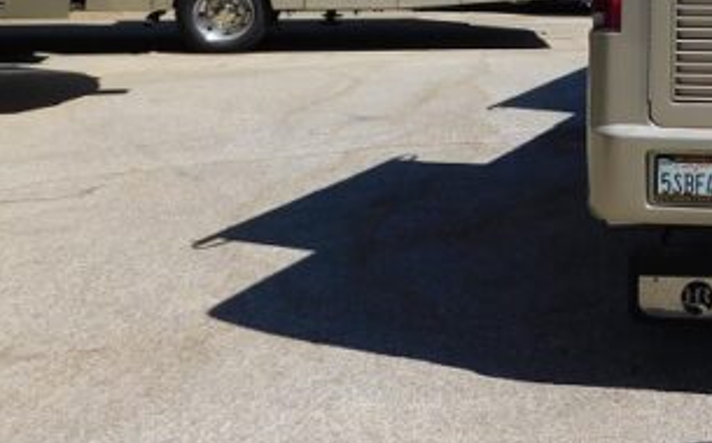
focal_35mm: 64
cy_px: -108
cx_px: 927
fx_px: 1241
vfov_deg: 19.0
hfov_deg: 26.9
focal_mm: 4
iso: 125
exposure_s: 1/500
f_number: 6
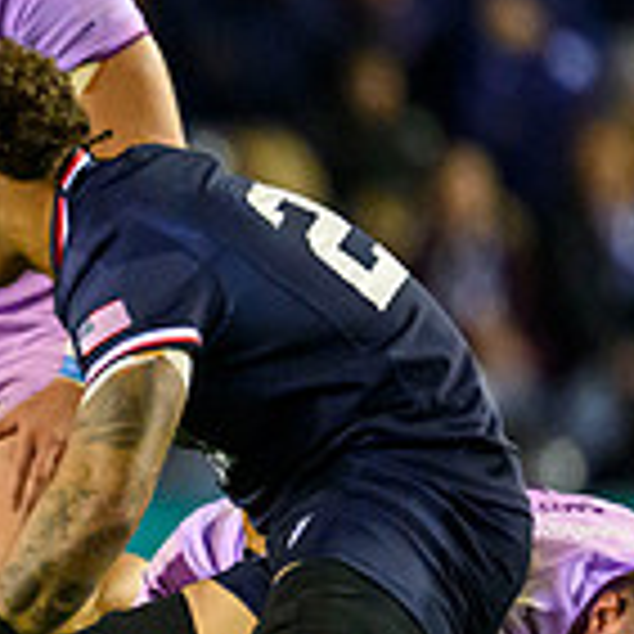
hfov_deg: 0.6
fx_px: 57357
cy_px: 440
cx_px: -708
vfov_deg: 0.6
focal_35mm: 2768
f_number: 4
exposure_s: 1/1000
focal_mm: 560
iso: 10000
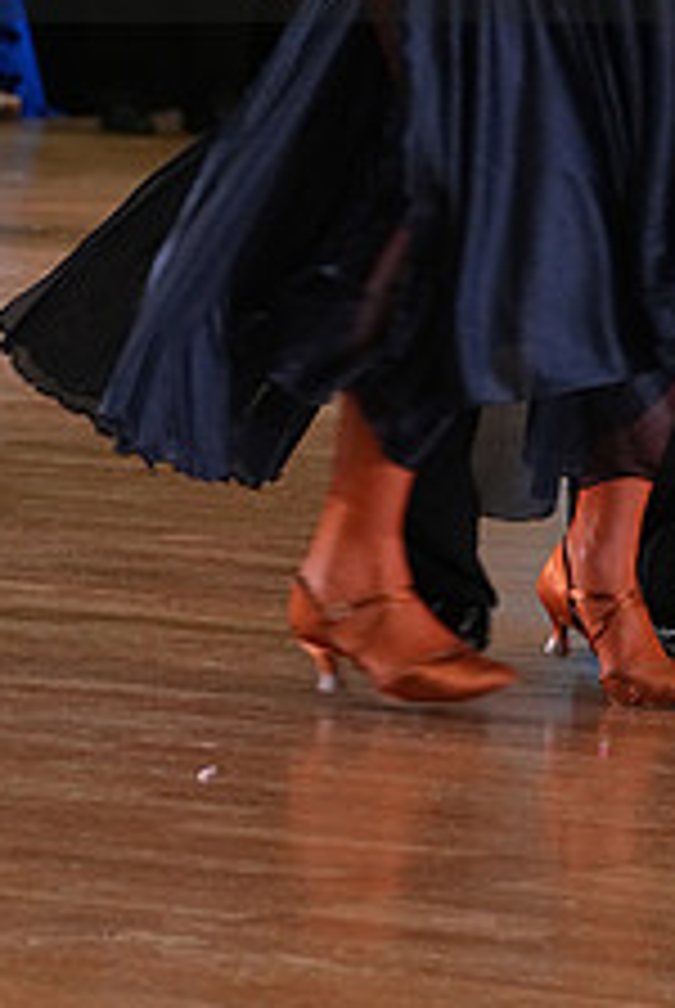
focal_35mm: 326
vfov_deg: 6.3
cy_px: -126
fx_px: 9140
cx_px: 533
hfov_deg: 4.2
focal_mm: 126
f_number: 6.3
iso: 3200
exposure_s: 1/200
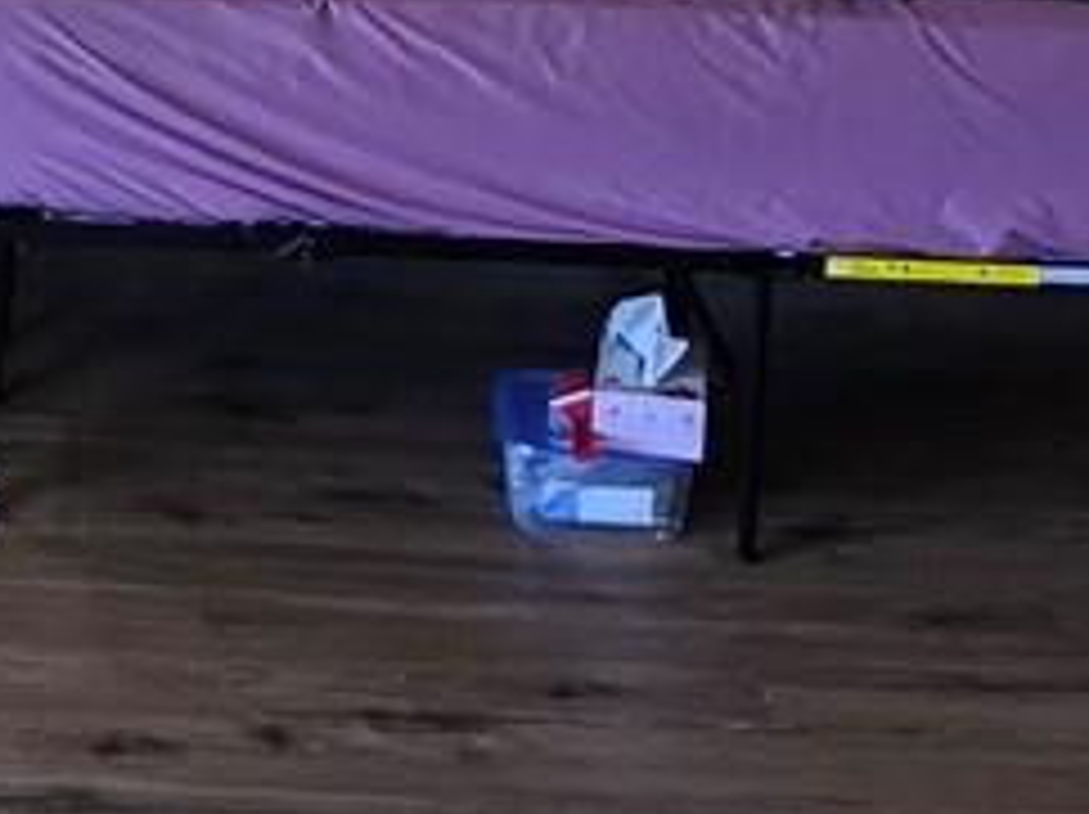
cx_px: 261
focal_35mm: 86
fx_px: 2703
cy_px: -603
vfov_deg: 15.1
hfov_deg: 22.5
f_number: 2.2
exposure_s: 1/60
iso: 100
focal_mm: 2.2
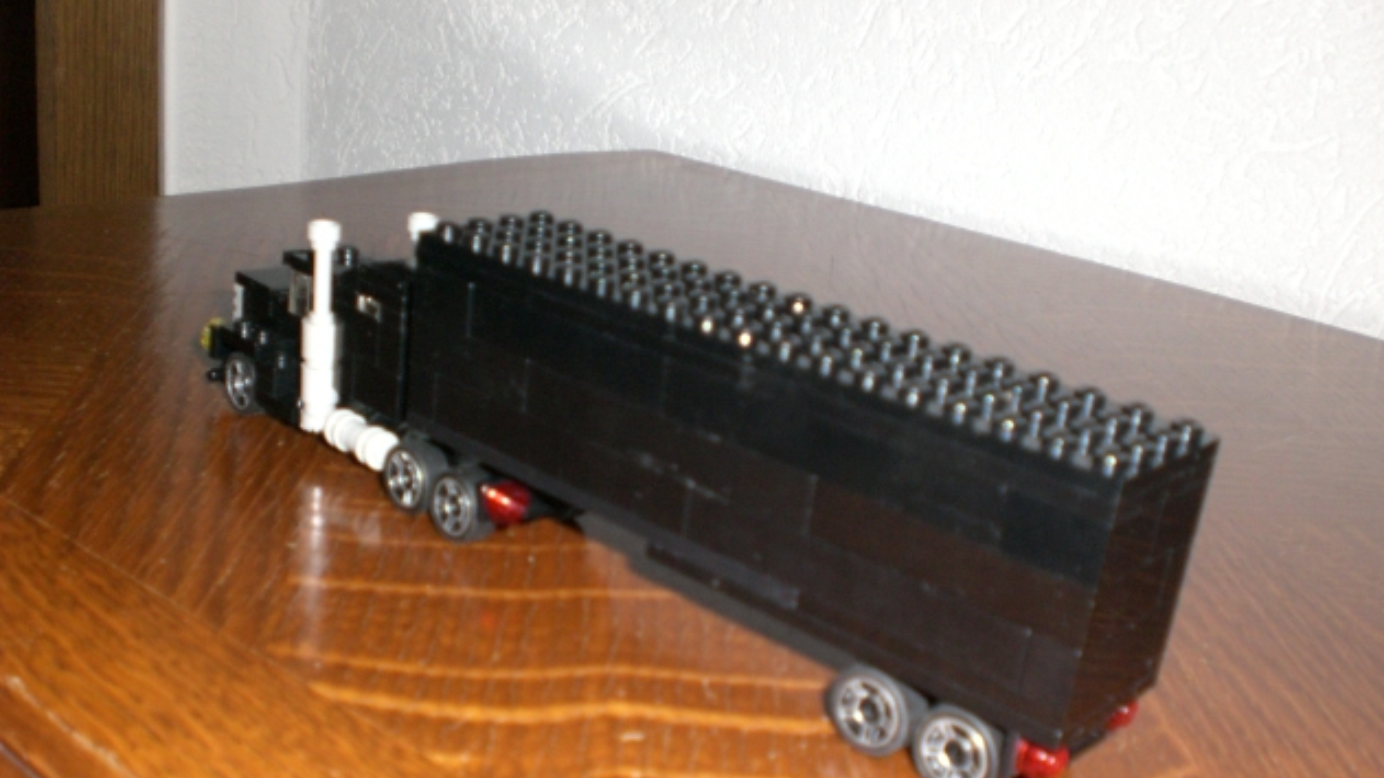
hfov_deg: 48.4
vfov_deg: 28.2
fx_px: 1541
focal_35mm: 42
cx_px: 693
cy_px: 519
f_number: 3.1
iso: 200
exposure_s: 1/60
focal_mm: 6.3
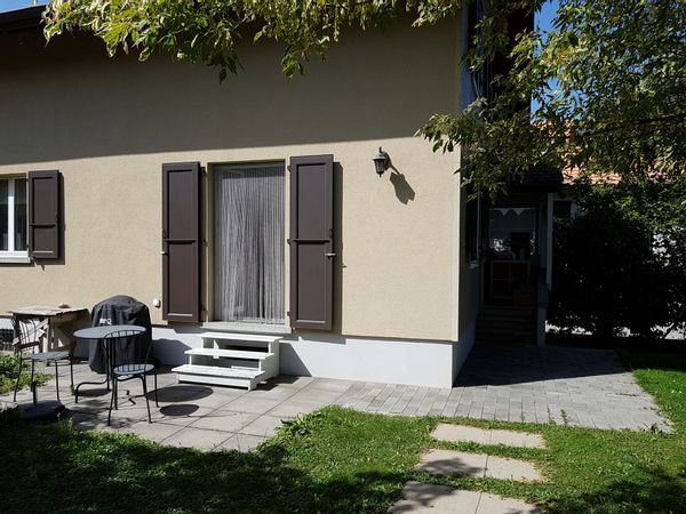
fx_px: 515
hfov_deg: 67.3
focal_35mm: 26
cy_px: 257
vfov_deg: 53.1
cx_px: 343
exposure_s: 1/2004
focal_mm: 4.2
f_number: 1.7
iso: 50
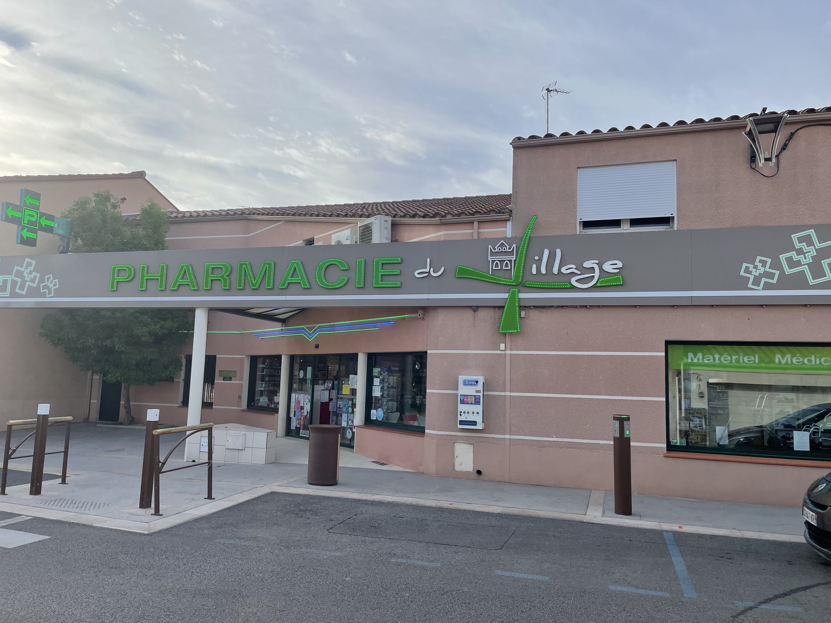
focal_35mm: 26
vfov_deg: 53.1
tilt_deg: +6.4
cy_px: 312
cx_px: 416
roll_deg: -2.0
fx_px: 624
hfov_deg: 67.3
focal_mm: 4.2
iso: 32
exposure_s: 1/3509
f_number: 1.6
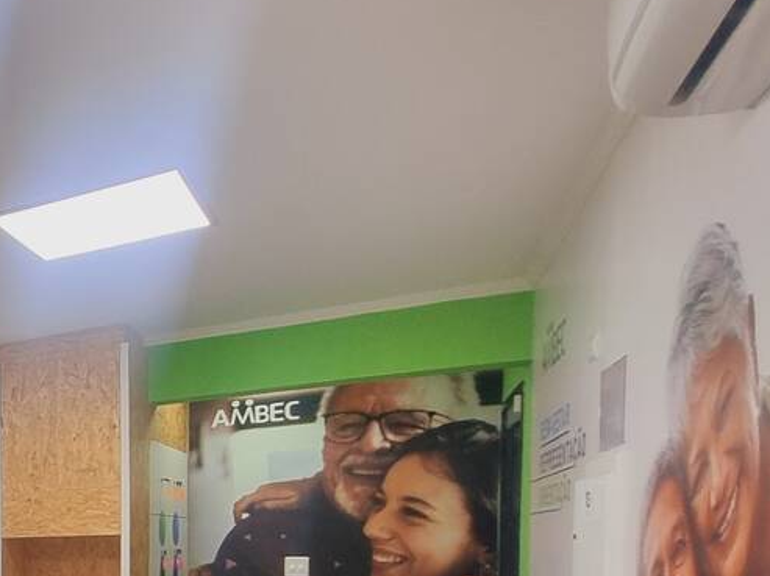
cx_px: -264
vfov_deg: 33.9
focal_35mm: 38
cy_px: 595
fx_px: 845
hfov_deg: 33.4
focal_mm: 1.74
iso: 160
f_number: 2.2
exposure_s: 1/60
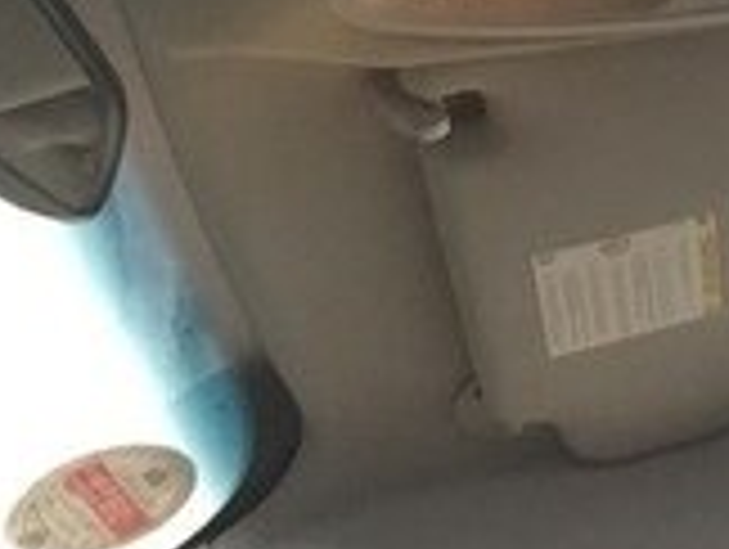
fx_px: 2489
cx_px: 1143
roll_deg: +6.0
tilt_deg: +40.1
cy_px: -281
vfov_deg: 12.0
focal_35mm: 118
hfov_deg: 15.2
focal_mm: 4.15
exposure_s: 1/17
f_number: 2.2
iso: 200
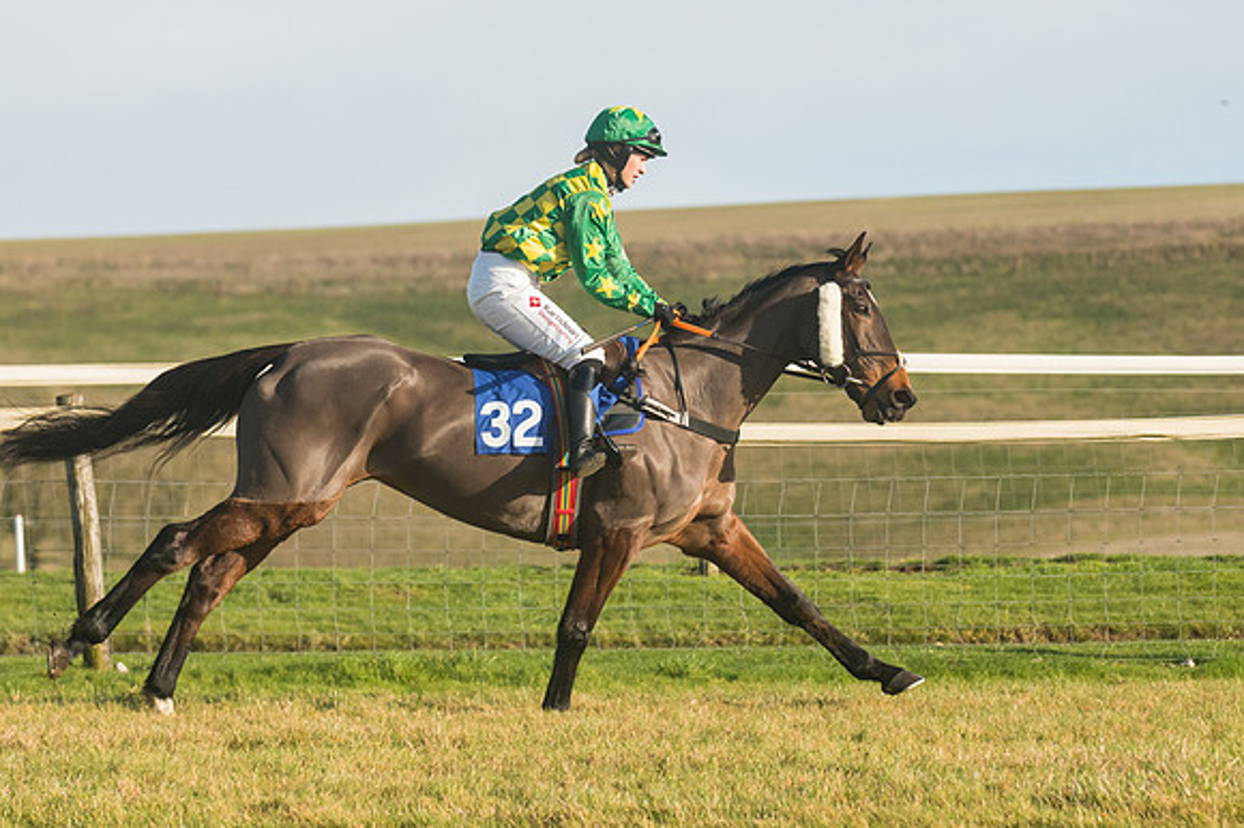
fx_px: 8012
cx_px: 622
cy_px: 414
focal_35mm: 232
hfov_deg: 8.9
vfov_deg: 5.9
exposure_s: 1/5000
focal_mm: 155
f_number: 5
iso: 400
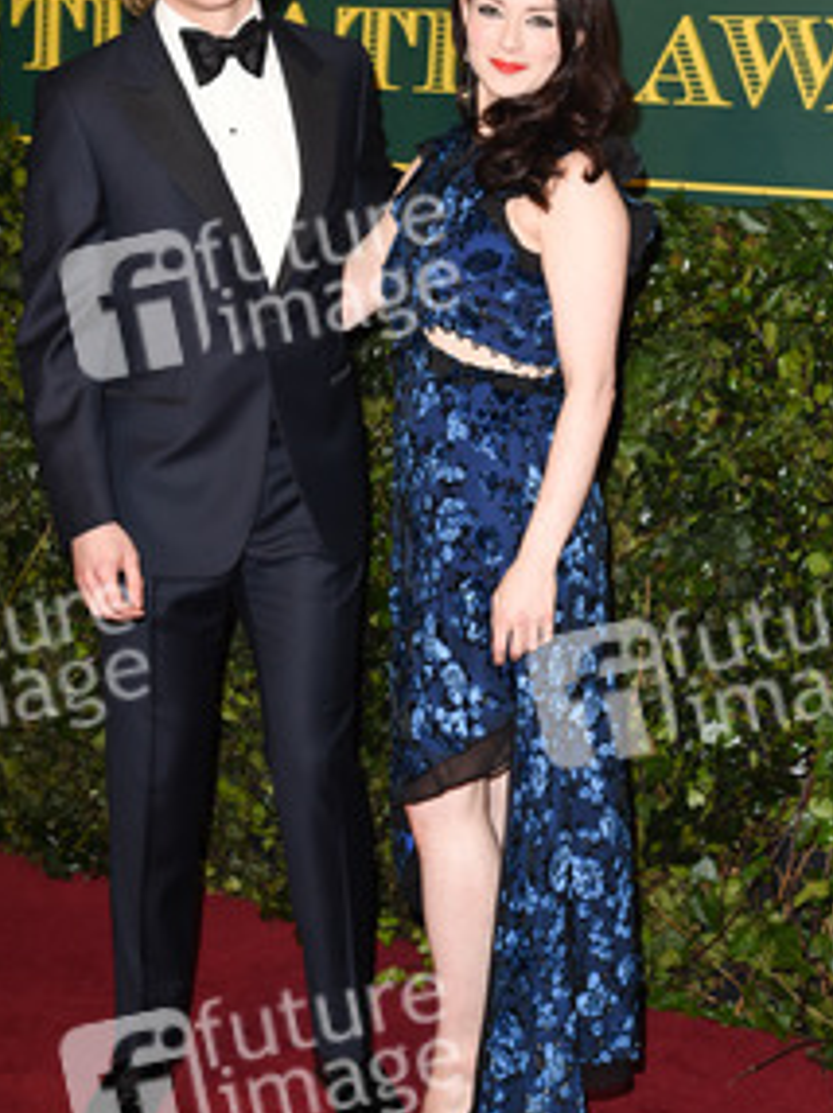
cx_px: 376
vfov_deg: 26.3
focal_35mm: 74
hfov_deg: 19.9
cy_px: 483
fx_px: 2378
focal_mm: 55
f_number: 5.6
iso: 800
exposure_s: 1/250
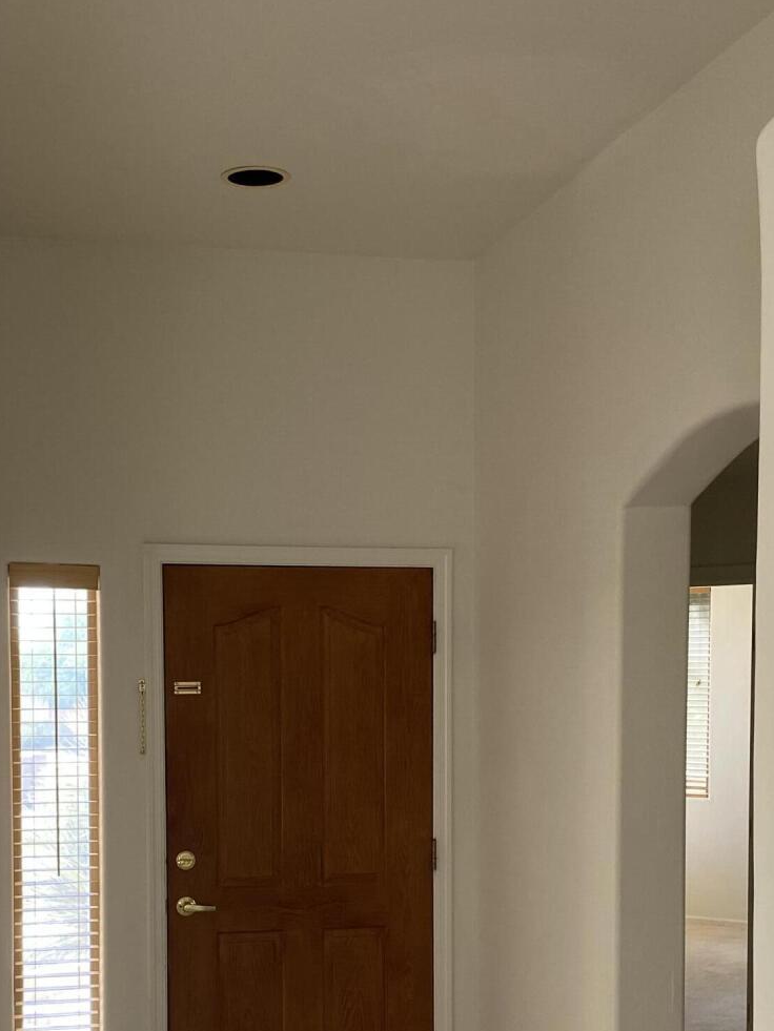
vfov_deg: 35.4
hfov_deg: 27.5
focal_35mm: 53
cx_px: 310
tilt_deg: -2.7
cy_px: 769
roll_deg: -0.4
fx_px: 1580
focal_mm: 4.25
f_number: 1.8
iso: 80
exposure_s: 1/121
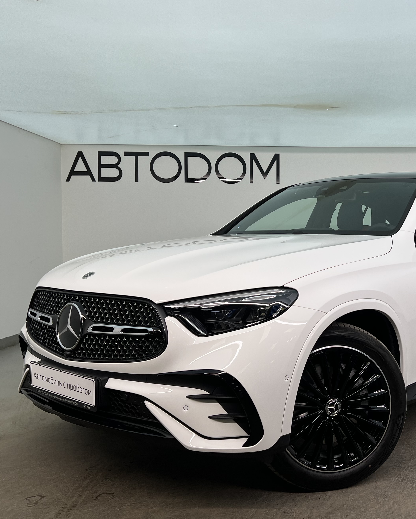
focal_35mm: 39
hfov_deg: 37.1
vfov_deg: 46.8
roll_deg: -0.7
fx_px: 600
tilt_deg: -3.5
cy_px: 267
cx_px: 322
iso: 40
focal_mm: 5.7
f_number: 1.5
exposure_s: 1/261
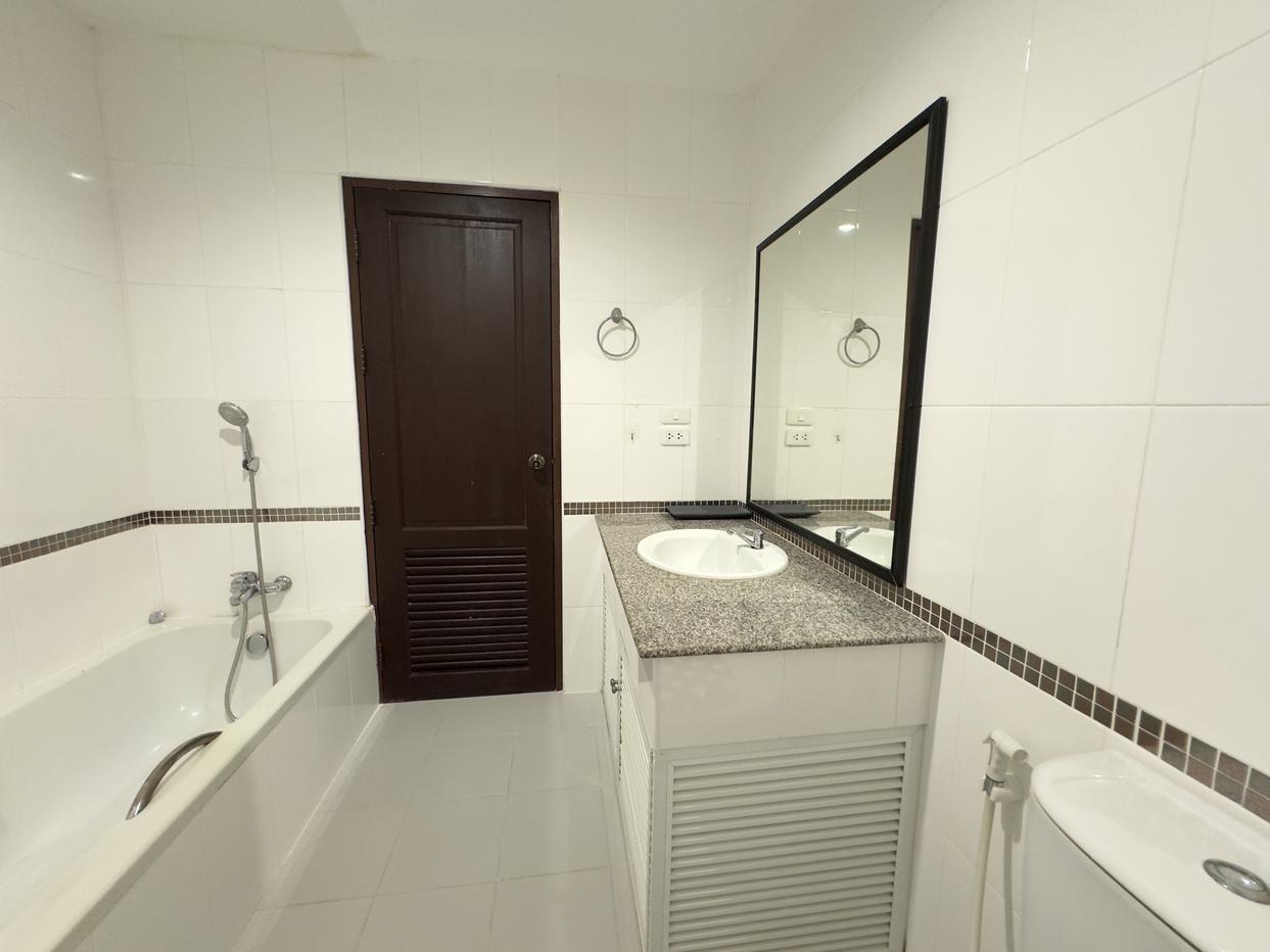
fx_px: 514
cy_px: 476
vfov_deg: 85.7
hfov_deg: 102.1
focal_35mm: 14
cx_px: 635
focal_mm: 2.22
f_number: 2.2
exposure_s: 1/50
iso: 1000
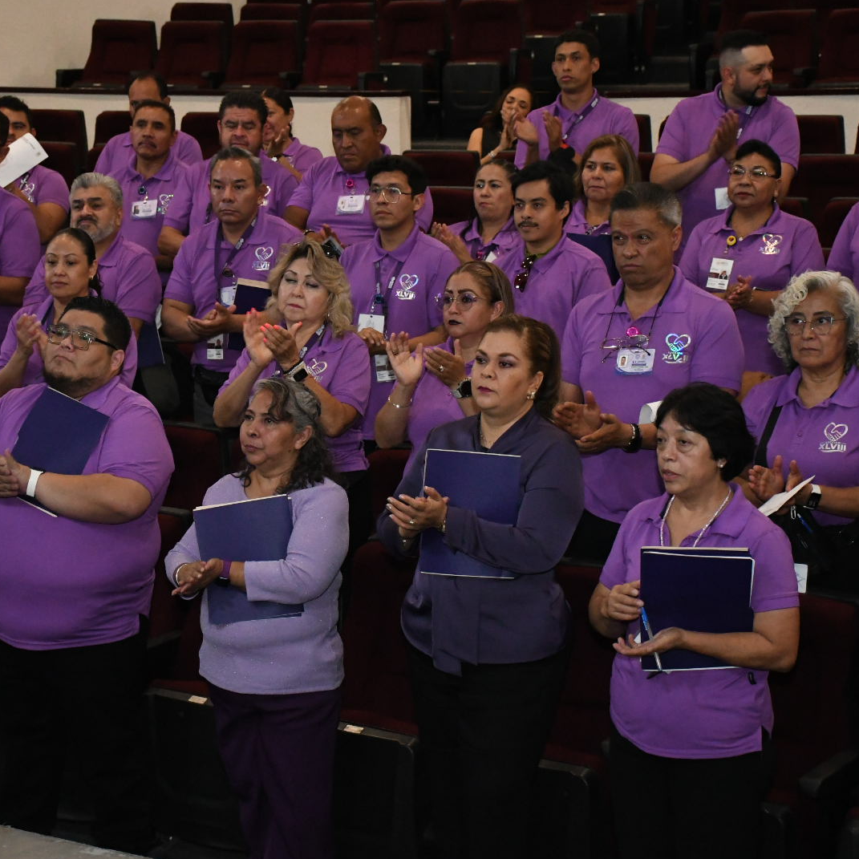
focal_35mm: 81
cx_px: 349
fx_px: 2274
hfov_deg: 21.4
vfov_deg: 21.4
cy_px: 431
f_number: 5.6
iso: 6400
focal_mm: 42
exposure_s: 1/125
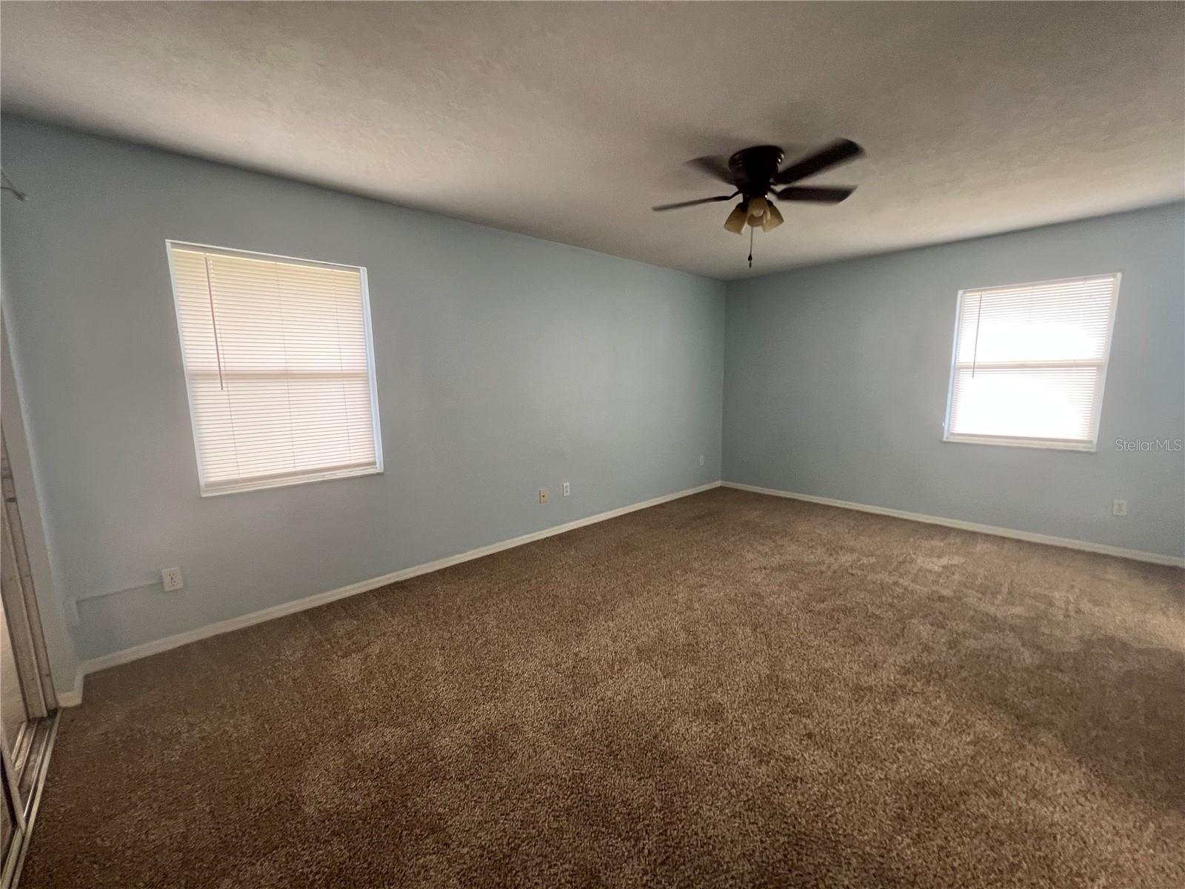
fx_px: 445
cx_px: 592
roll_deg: +0.0
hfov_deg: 106.2
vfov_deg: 89.9
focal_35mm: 13
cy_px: 444
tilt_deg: -6.4
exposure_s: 1/60
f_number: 1.8
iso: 125
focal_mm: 1.57
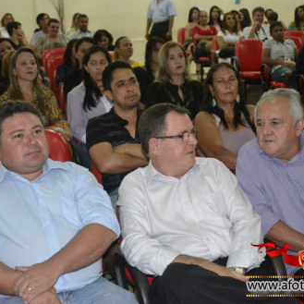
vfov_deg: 27.7
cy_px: 151
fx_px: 616
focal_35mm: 62
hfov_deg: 27.7
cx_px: 150
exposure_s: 1/60
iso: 3200
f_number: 4.2
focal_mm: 32
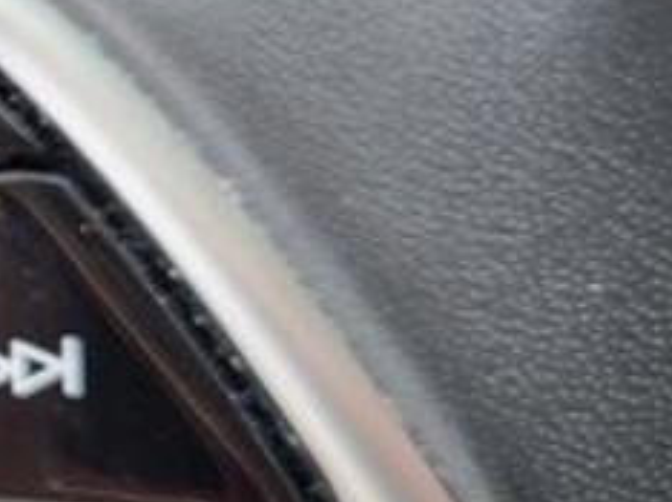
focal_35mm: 114
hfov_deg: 14.6
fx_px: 2211
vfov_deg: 12.9
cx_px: -632
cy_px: 146
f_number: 1.8
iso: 64
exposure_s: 1/100
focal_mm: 5.4
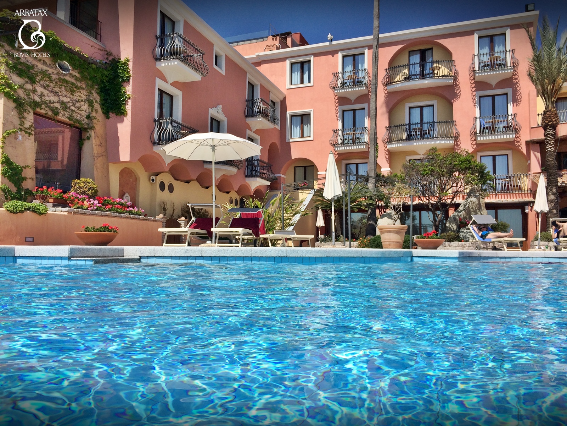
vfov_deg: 48.2
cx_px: 284
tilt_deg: +6.1
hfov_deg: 61.7
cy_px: 213
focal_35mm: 29
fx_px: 475
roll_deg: +0.2
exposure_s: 1/3165
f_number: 2.2
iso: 32
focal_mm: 4.15
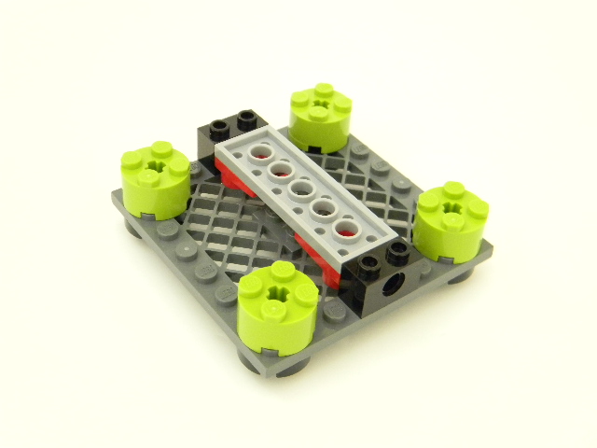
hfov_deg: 40.4
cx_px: 298
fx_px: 811
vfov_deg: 30.9
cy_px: 224
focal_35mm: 47
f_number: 3.9
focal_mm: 8.6
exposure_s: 1
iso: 800
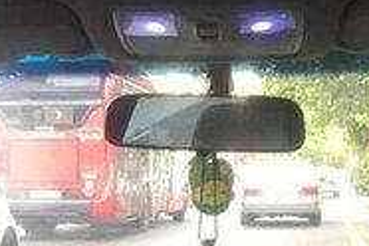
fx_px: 1097
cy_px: 356
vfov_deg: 12.3
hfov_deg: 19.0
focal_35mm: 107
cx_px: 91
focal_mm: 4.15
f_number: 2.2
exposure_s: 1/33
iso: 32
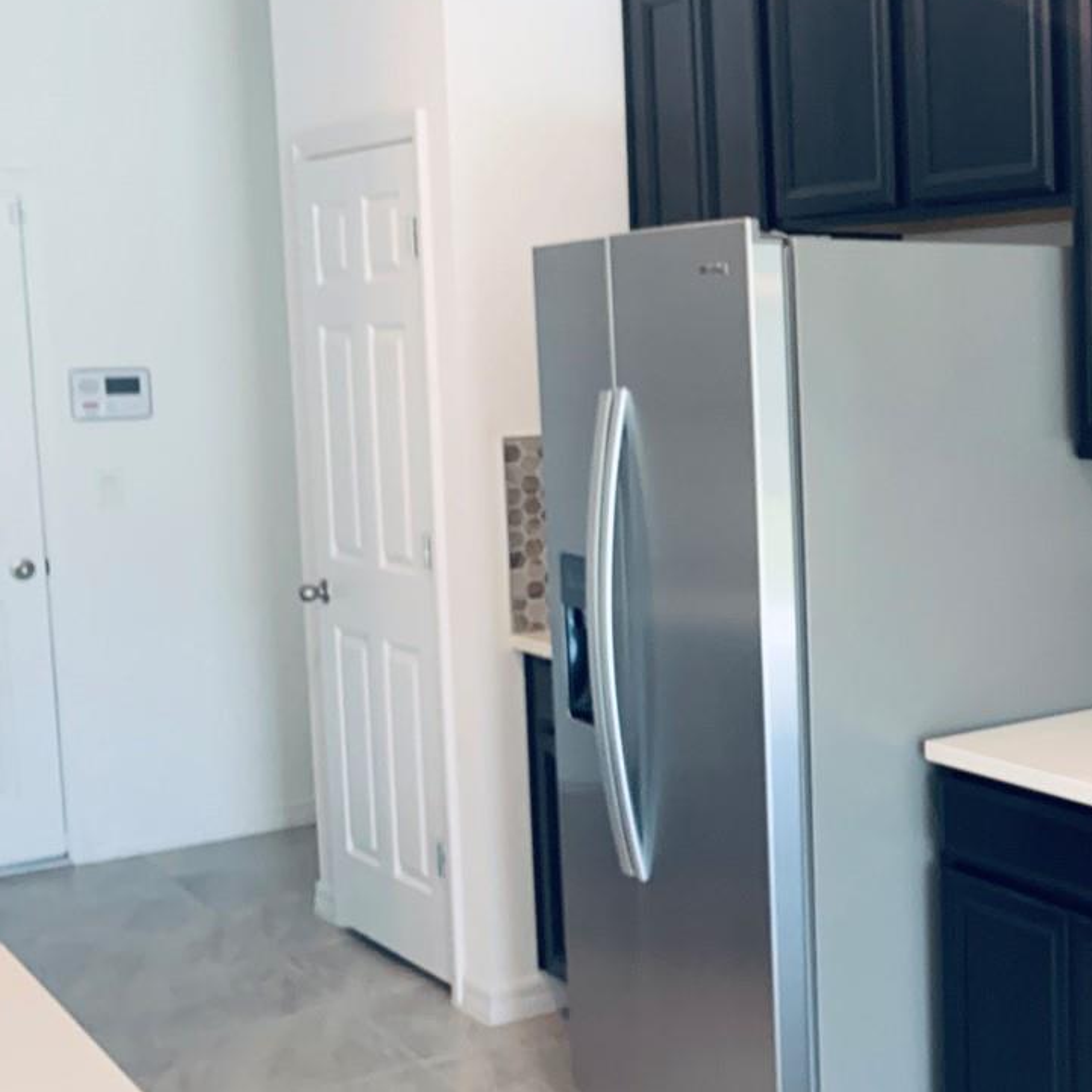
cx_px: 1175
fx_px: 1820
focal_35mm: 51
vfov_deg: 33.4
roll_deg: +1.3
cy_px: 551
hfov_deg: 30.2
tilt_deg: -3.7
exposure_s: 1/60
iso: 80
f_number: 1.8
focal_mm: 4.25
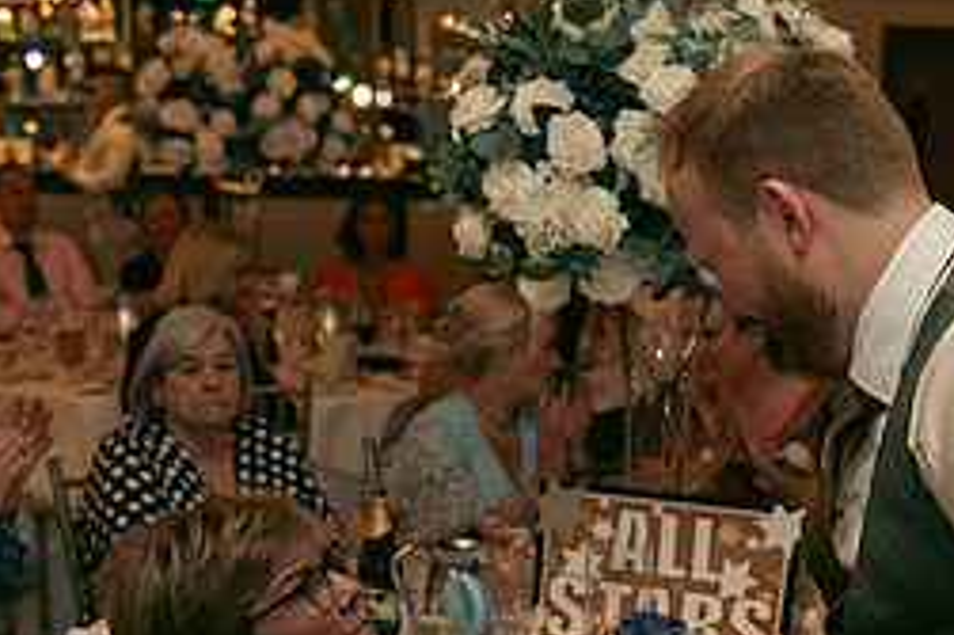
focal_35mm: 81
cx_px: 730
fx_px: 2145
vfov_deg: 16.5
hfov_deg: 24.8
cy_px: 625
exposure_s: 1/160
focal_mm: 35
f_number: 3.5
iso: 2500
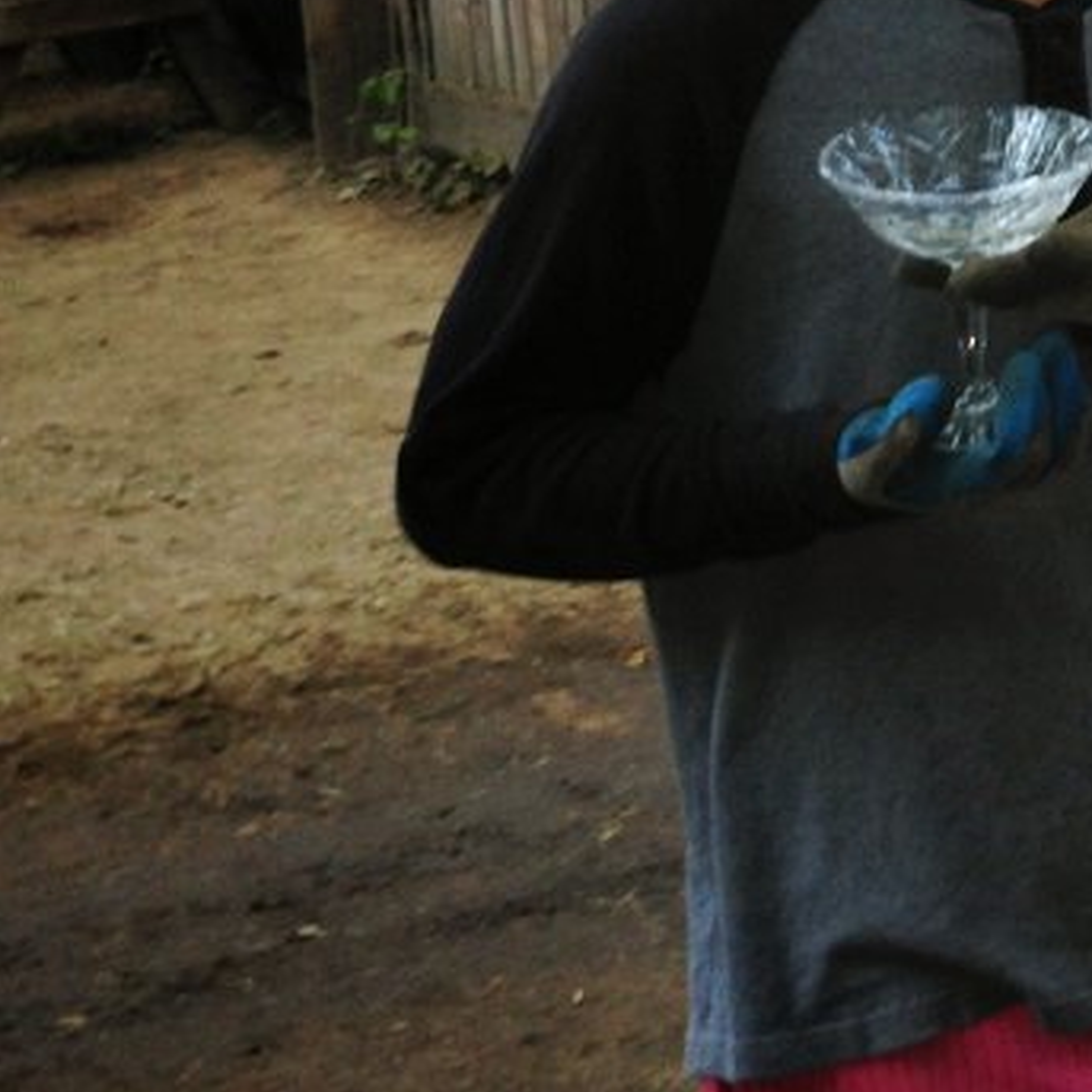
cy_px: 25
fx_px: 3105
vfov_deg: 19.4
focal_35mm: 87
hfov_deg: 19.3
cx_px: 1117
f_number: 2.4
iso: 80
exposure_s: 1/20
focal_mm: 4.12
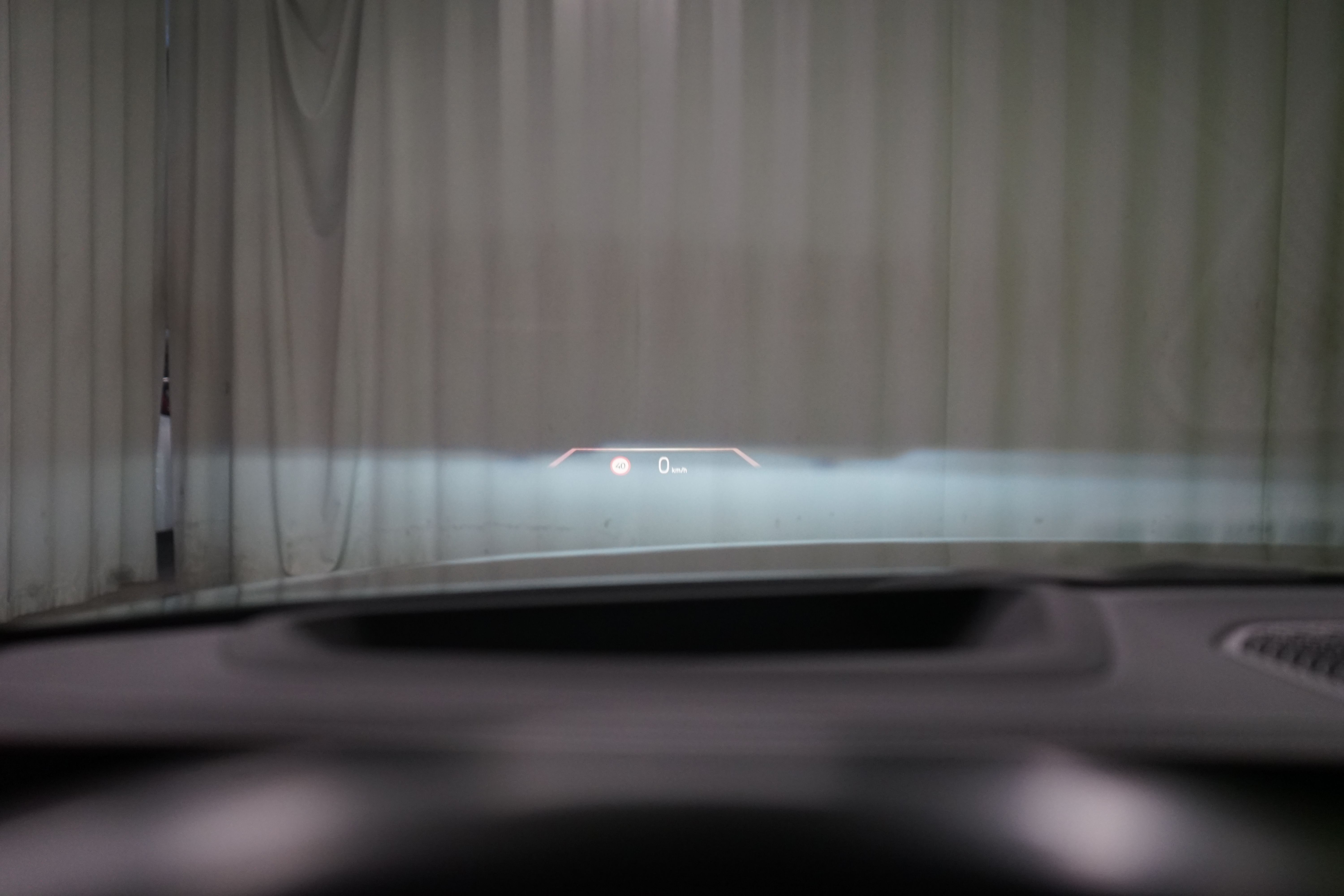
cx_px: 672
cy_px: 448
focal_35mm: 37
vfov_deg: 35.9
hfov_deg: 51.9
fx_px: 1381
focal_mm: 37
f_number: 4
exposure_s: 1/160
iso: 1600
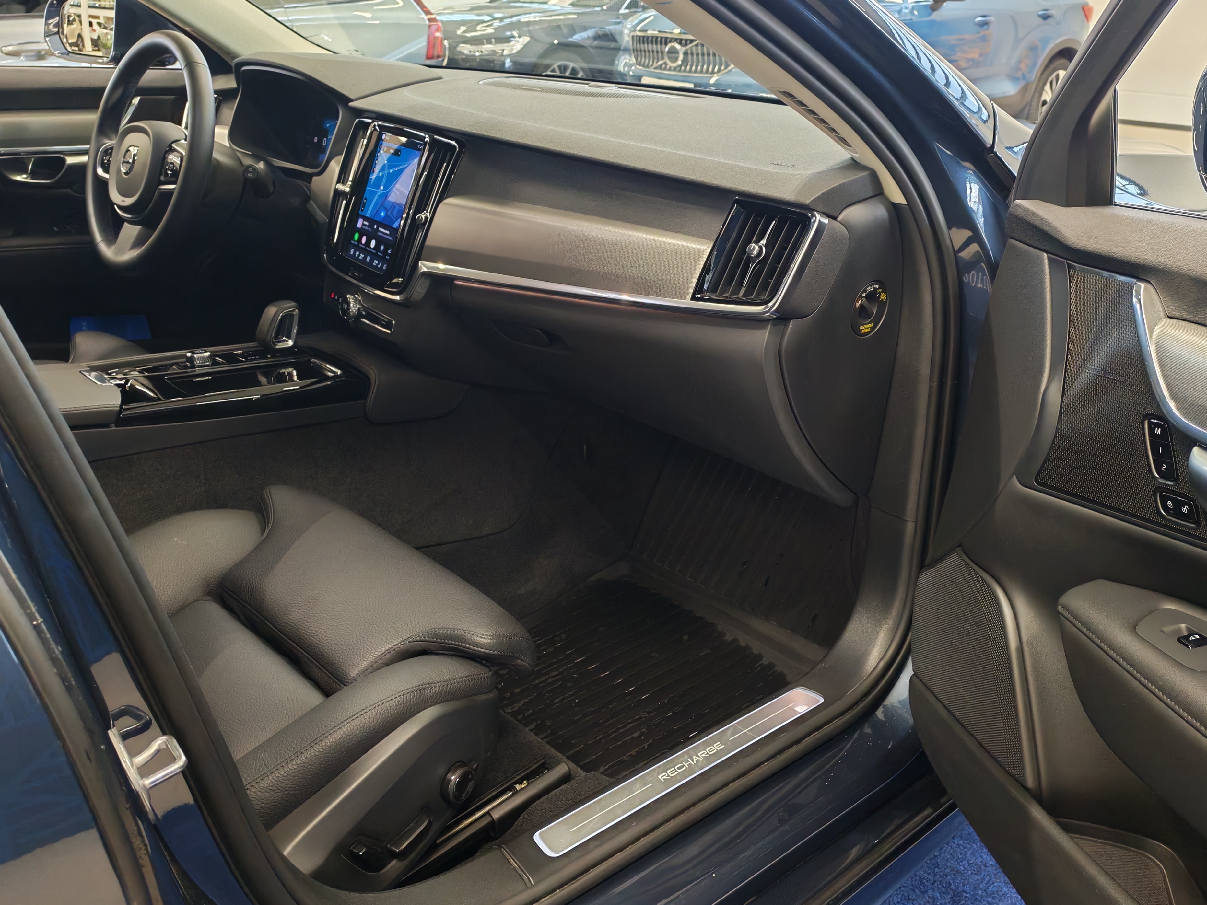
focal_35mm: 33
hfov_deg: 55.4
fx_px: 1151
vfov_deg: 42.9
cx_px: 594
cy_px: 451
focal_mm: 6.12
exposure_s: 1/100
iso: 1056
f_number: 1.9
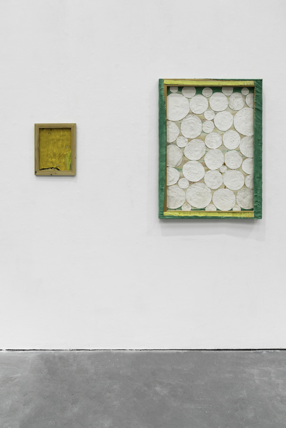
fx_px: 286
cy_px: 214
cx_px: 143
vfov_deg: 73.7
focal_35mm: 24
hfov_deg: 53.1
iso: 400
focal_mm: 24
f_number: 4
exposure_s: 1/125
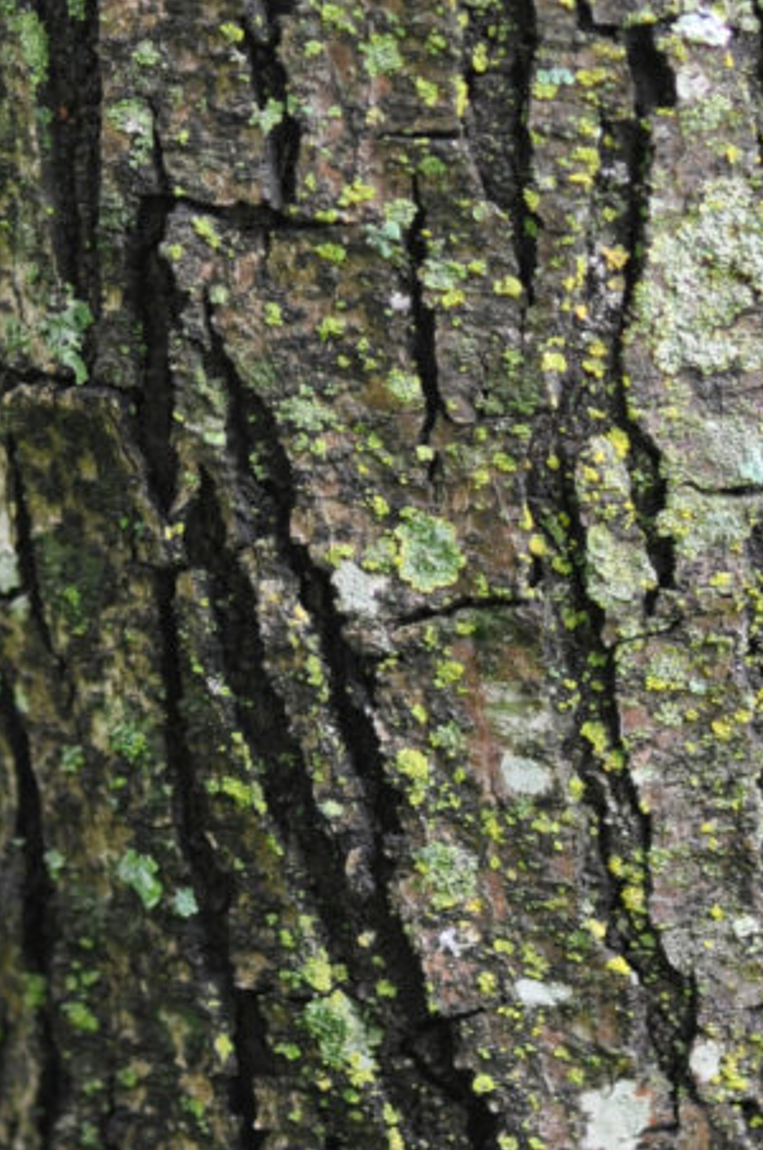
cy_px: 293
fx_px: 10204
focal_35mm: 320
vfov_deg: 6.4
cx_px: 598
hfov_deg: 4.3
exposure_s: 1/250
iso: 800
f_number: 3
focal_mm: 105
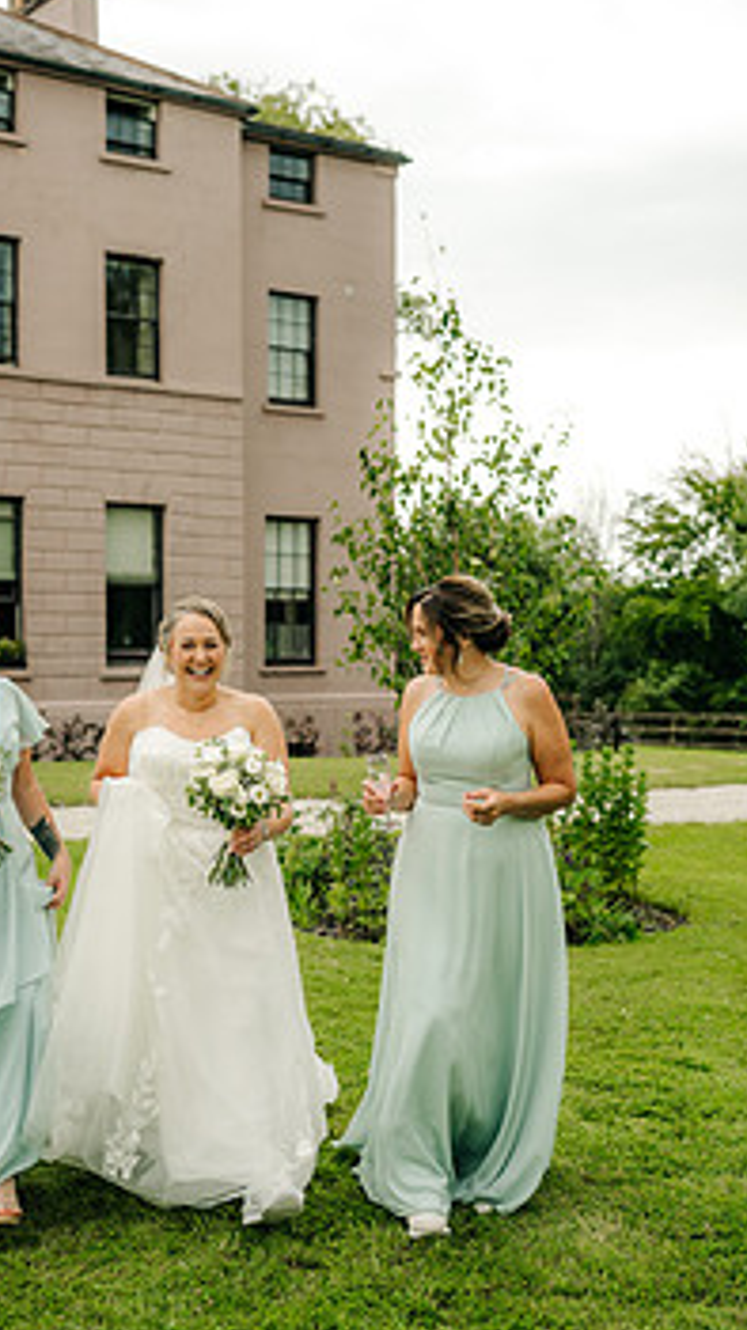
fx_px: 1658
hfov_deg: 25.2
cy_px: 735
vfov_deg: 43.7
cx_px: 243
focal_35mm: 47
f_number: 2.2
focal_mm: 35
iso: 100
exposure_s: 1/500
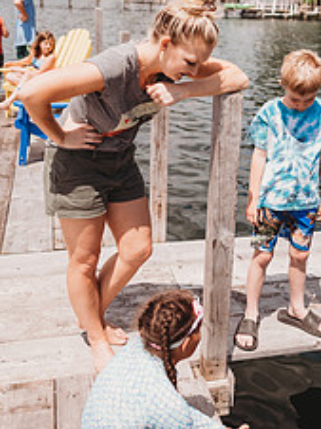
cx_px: 218
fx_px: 570
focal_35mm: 46
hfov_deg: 31.2
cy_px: 144
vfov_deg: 40.8
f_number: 2.2
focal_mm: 24
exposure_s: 1/4000
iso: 100
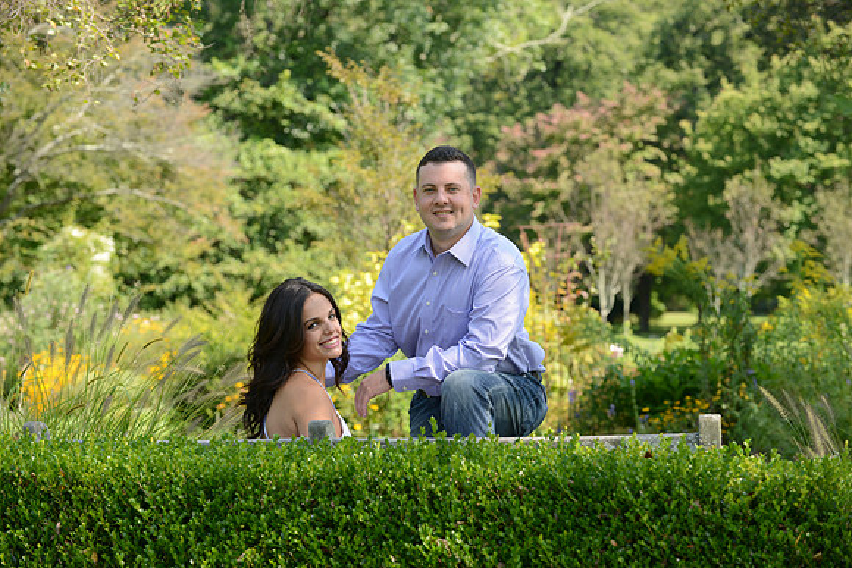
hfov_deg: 15.8
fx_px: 3077
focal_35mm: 130
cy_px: 284
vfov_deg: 10.6
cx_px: 426
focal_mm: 130
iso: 320
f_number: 8
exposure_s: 1/250
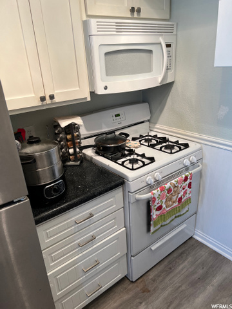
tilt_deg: -21.8
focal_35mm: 26
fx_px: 232
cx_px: 116
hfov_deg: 53.1
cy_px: 154
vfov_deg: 67.3
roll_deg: +4.2
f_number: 1.5
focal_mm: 5.7
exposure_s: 1/60
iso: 64
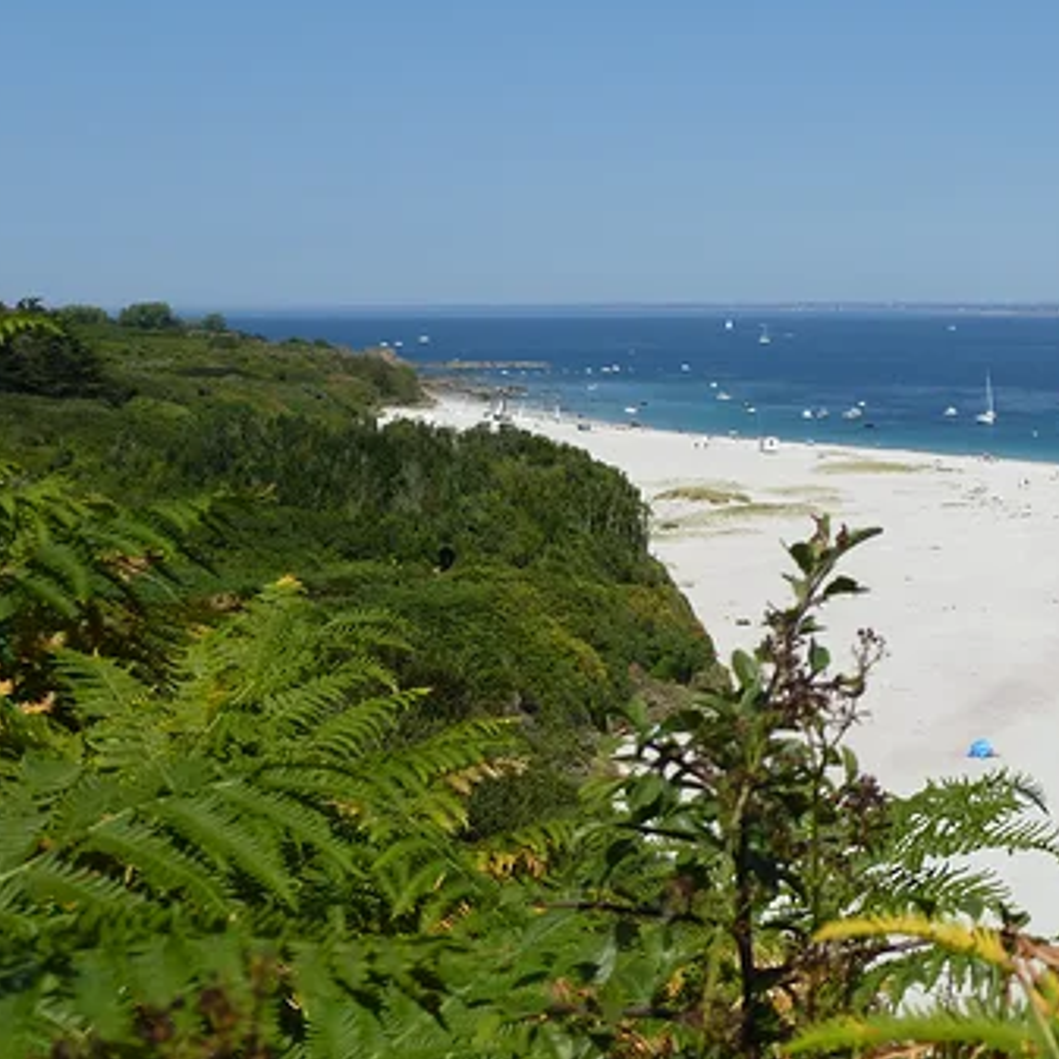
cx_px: 955
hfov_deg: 26.4
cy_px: 424
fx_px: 2181
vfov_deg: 27.2
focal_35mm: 63
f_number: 4
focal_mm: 5.4
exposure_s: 1/1300
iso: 100
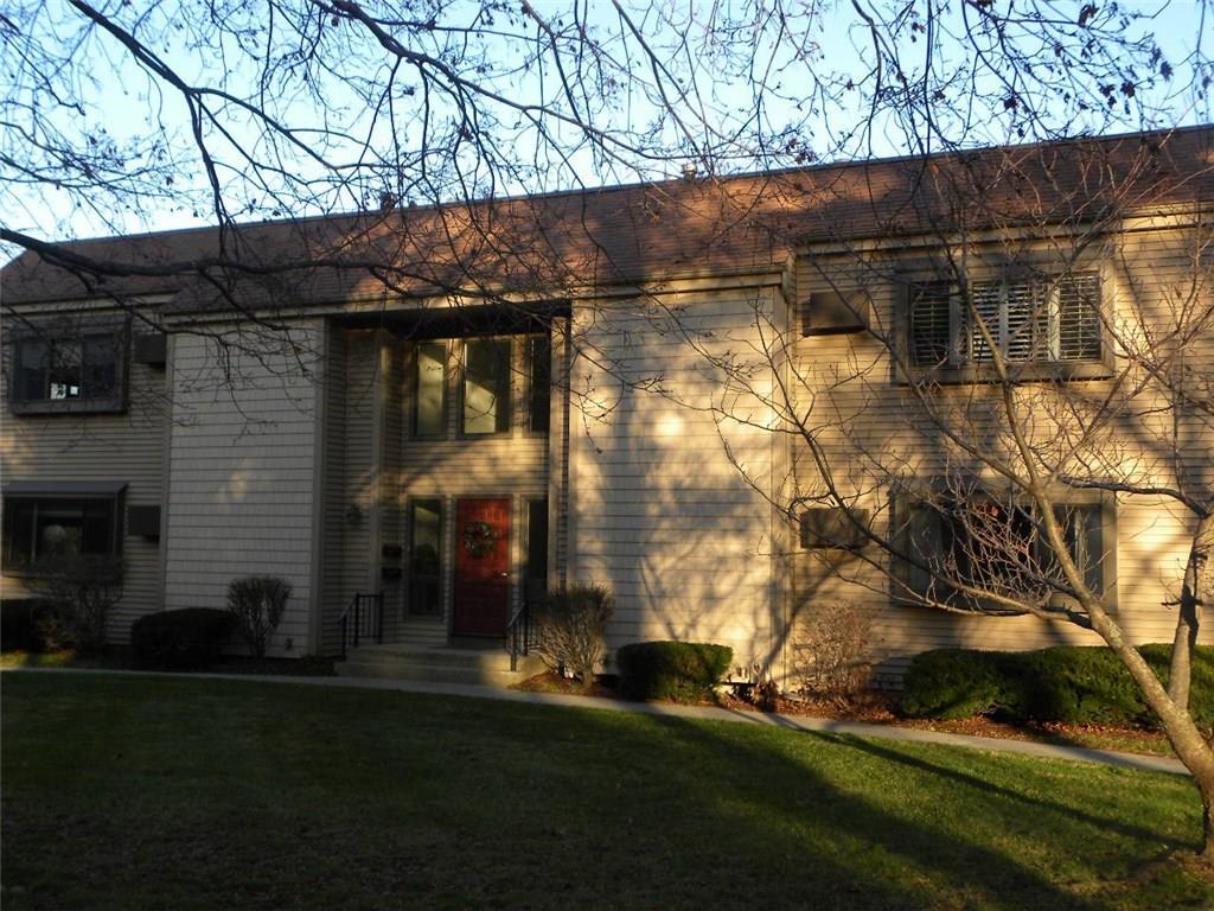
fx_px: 1438
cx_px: 607
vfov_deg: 35.1
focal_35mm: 41
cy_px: 456
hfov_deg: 45.8
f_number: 3.5
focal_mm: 7.3
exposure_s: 1/187
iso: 64
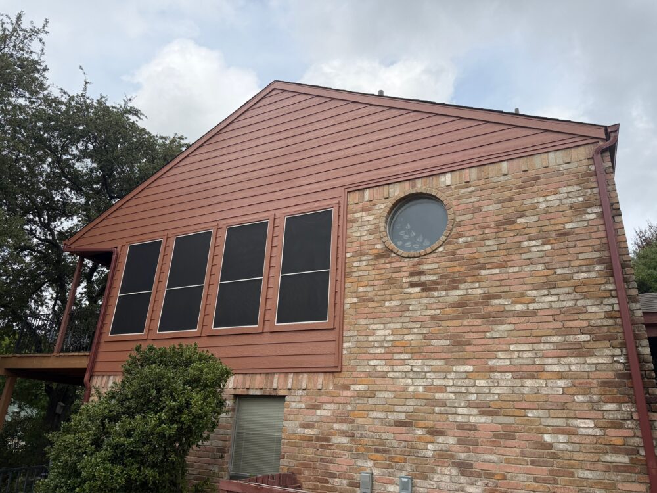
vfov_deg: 56.8
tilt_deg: +21.7
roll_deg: -2.7
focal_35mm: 24
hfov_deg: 71.6
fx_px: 456
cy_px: 246
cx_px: 328
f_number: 1.78
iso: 100
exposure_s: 1/3759
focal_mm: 6.76
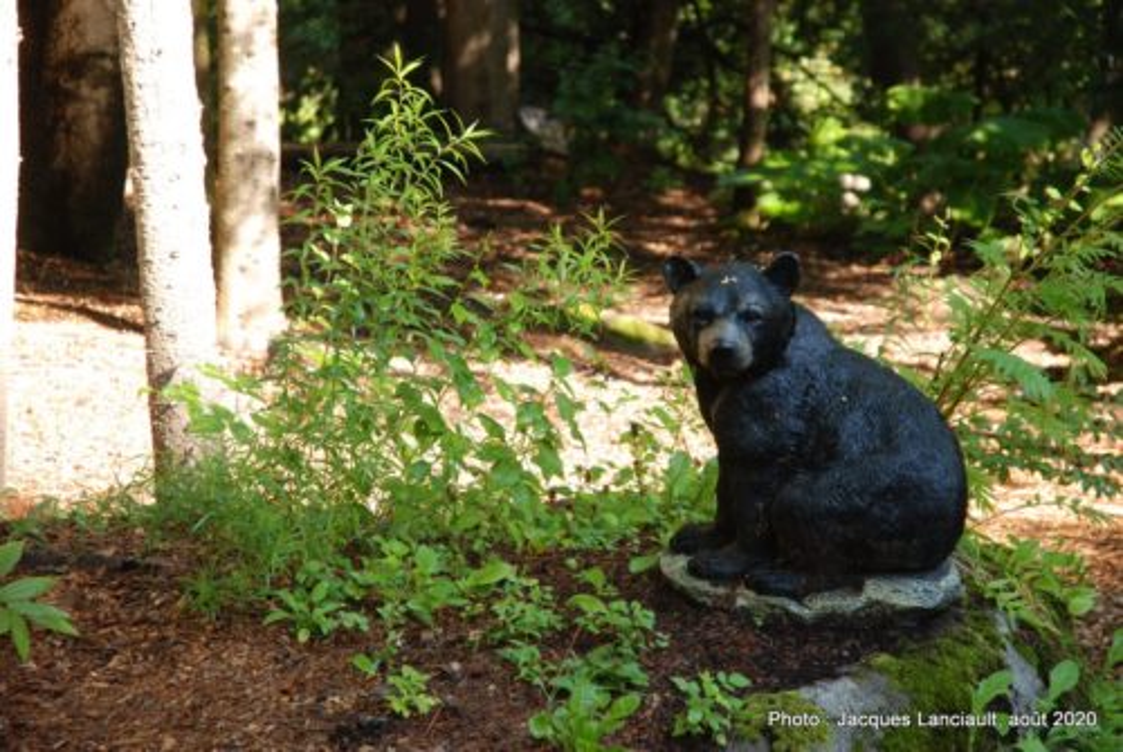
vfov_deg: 13.1
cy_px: 376
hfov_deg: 19.4
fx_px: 3280
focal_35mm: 105
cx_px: 562
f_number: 4.5
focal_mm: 70
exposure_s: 1/100
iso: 320
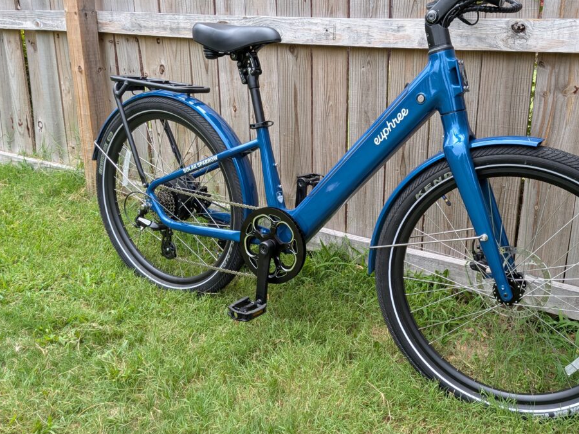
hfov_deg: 56.6
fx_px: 535
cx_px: 326
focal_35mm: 32
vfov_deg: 44.1
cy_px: 195
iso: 30
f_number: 1.7
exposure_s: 1/163
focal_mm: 4.53
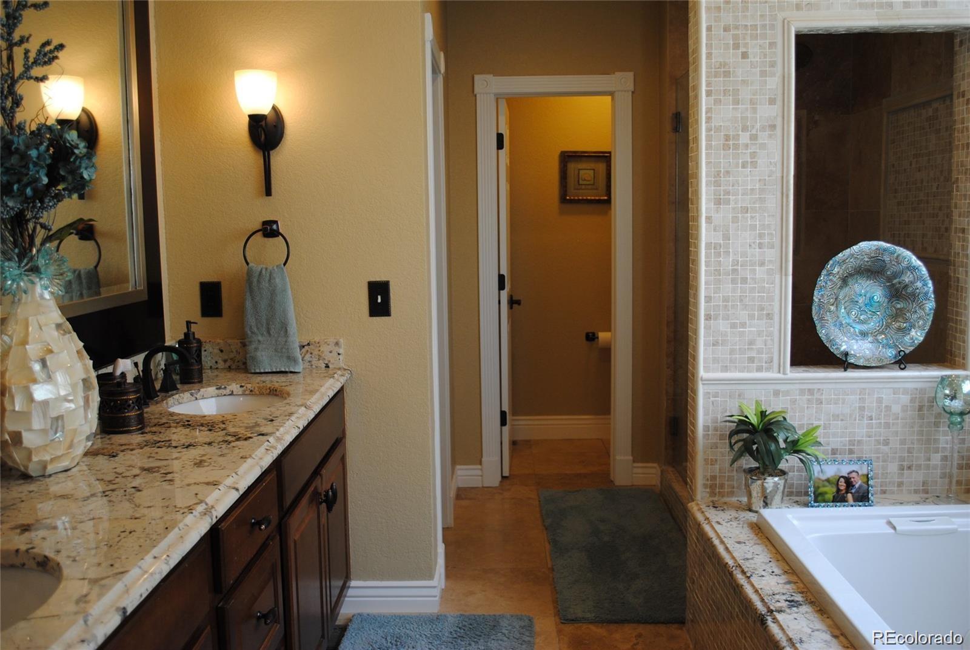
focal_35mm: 33
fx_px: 891
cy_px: 325
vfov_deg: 40.1
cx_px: 485
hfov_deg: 57.1
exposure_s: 1/40
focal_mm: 22
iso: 200
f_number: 3.8
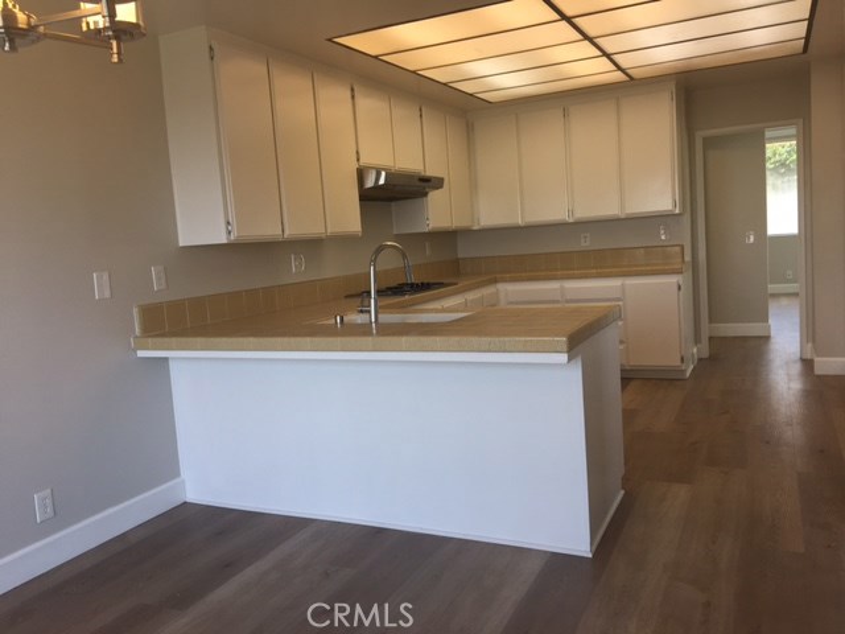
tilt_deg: -5.7
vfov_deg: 48.2
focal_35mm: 29
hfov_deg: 61.7
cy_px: 317
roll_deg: +4.6
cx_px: 422
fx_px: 708
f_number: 2.2
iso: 25
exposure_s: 1/100
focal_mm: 4.15
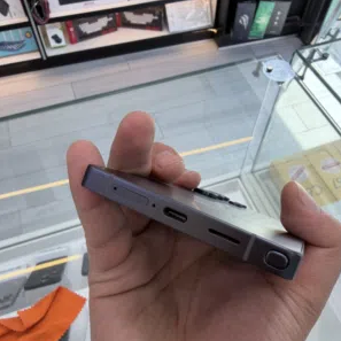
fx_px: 345
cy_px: 210
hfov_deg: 52.5
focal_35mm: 31
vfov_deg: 52.1
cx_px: 171
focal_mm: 2.22
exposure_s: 1/100
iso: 25
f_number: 2.2
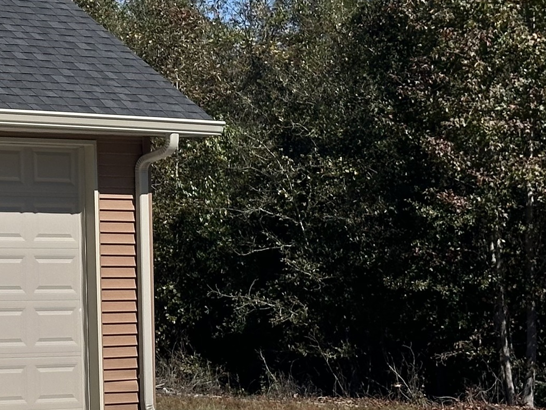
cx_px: -205
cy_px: 124
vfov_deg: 10.4
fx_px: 2255
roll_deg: +0.4
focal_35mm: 143
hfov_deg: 13.2
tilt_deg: +3.6
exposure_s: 1/5882
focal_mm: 6.86
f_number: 1.78
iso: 64
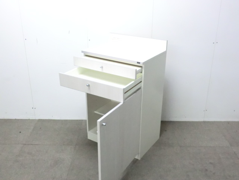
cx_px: 120
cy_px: 90
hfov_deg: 49.0
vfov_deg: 37.7
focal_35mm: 38
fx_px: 262
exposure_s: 1/30
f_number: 3.9
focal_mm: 6.9
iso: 800
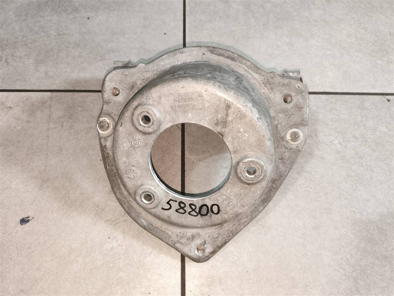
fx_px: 296
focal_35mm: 26
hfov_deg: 67.3
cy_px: 148
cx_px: 197
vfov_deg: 53.1
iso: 1250
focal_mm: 4.94
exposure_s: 1/33.3
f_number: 1.5
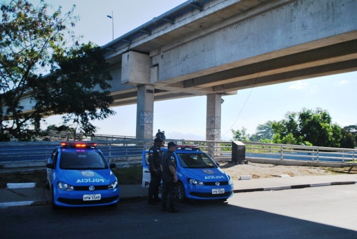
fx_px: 298
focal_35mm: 30
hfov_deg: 61.8
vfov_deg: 43.8
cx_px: 178
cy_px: 120
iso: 100
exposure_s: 1/1000
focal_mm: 20
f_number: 4
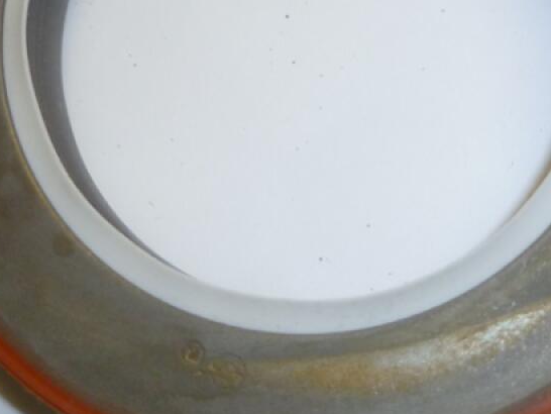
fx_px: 1306
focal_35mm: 82
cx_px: 310
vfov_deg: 17.9
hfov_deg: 23.8
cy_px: 88
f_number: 3.3
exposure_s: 1/30
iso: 125
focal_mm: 5
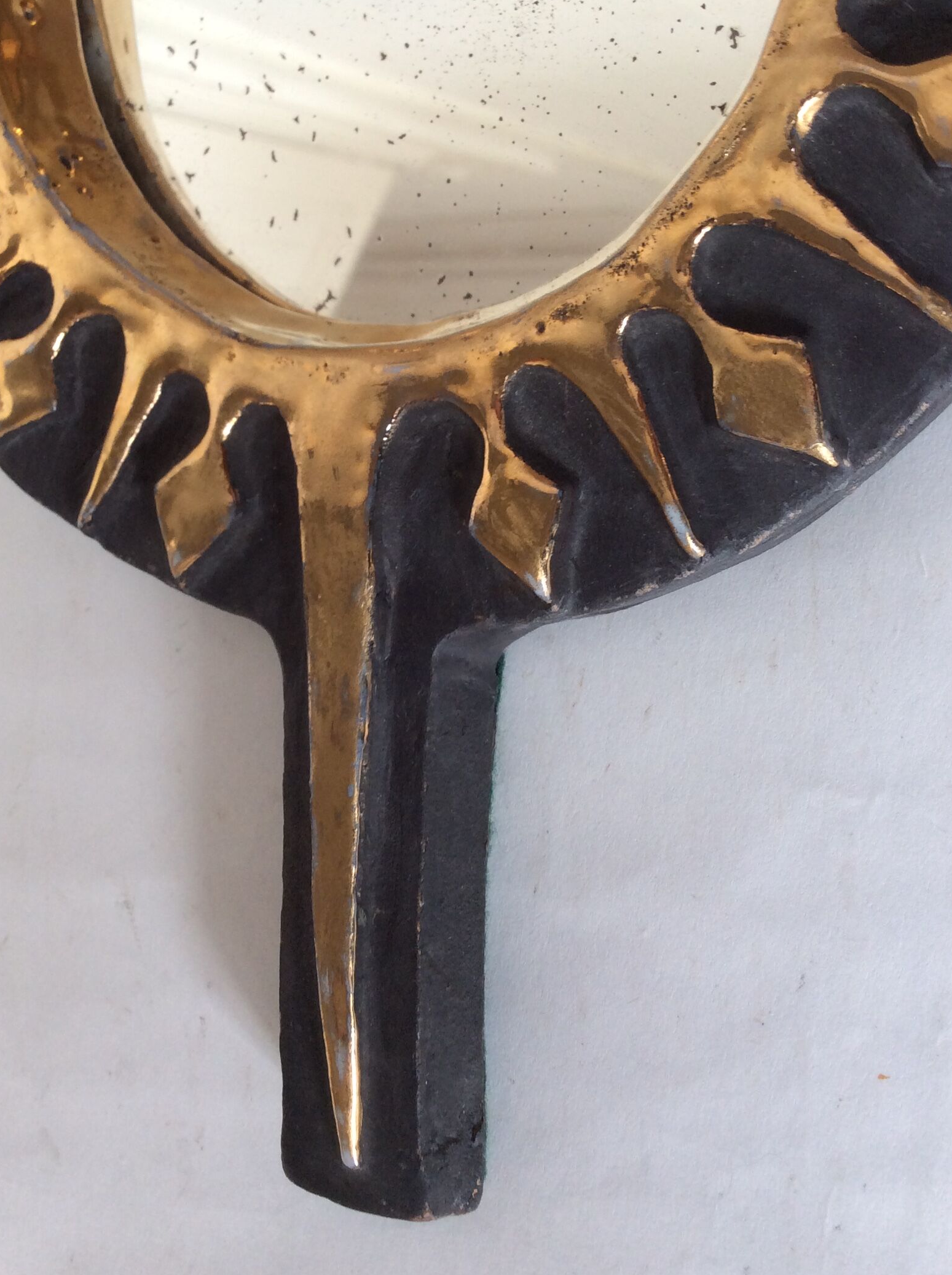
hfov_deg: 35.9
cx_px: 444
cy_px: 489
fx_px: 1471
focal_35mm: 40
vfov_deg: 46.5
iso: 40
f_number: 2.4
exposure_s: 1/25
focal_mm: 3.3
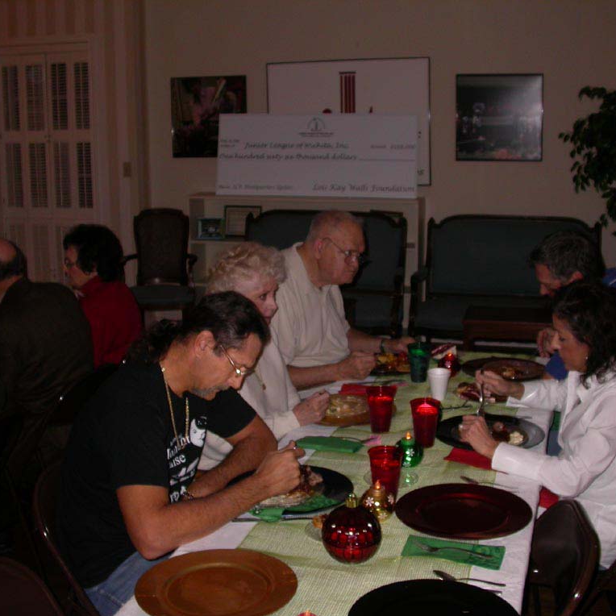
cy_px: 309
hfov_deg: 37.5
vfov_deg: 37.6
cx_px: 318
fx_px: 906
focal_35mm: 45
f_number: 2.6
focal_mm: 7.85
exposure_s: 1/60
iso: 100
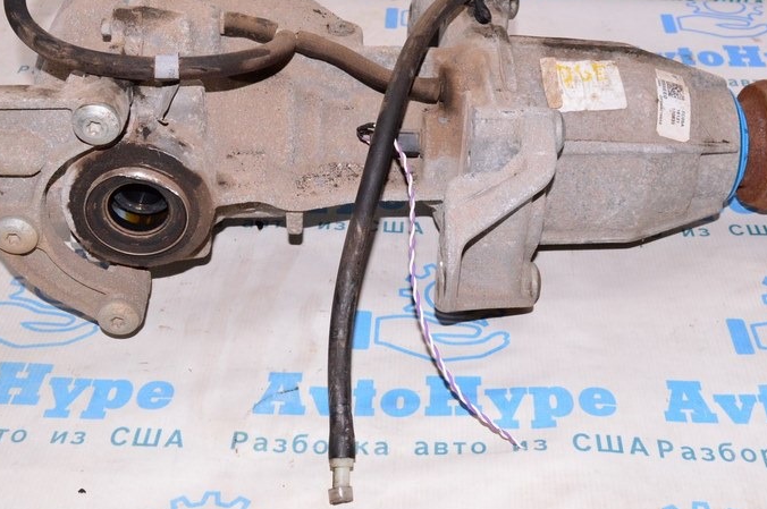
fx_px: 1064
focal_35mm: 50
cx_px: 402
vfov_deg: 26.7
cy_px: 141
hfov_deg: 39.6
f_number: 8
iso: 1600
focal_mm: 22
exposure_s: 1/200
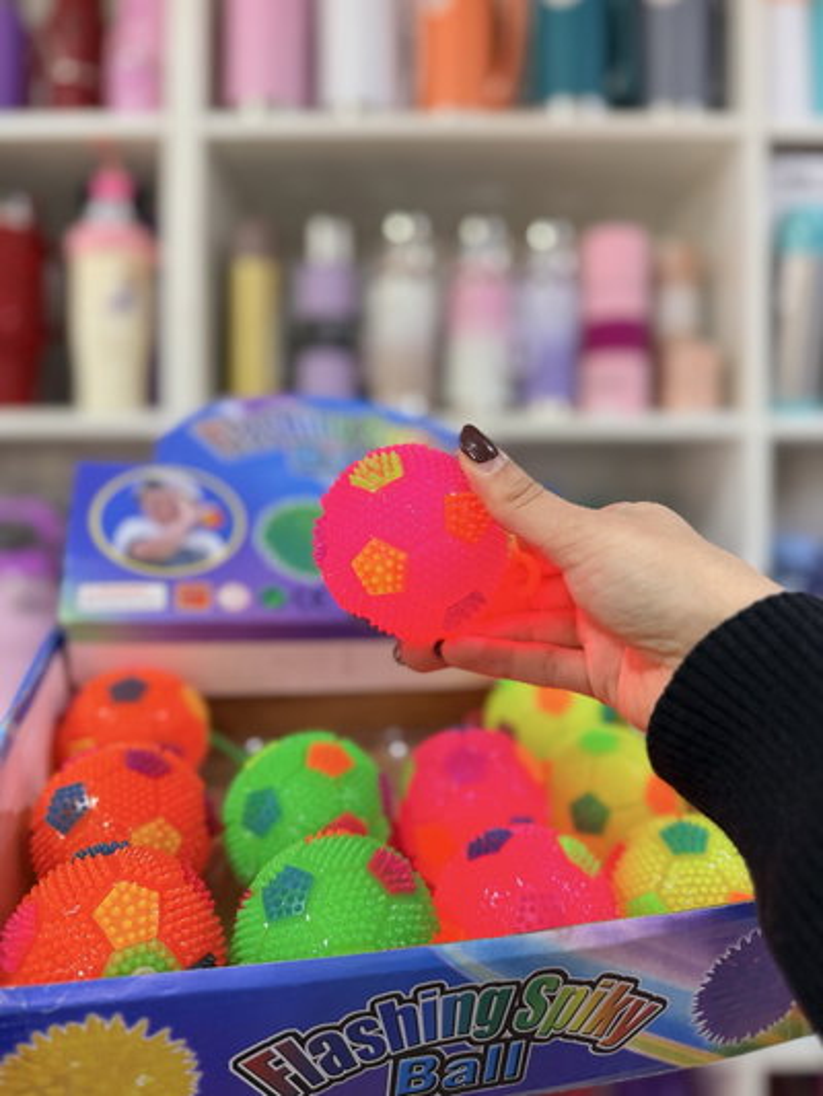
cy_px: 548
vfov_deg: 71.6
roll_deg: -0.8
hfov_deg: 56.8
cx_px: 412
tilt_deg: -0.4
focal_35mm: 24
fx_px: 760
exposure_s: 1/48
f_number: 1.78
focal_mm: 6.76
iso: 250
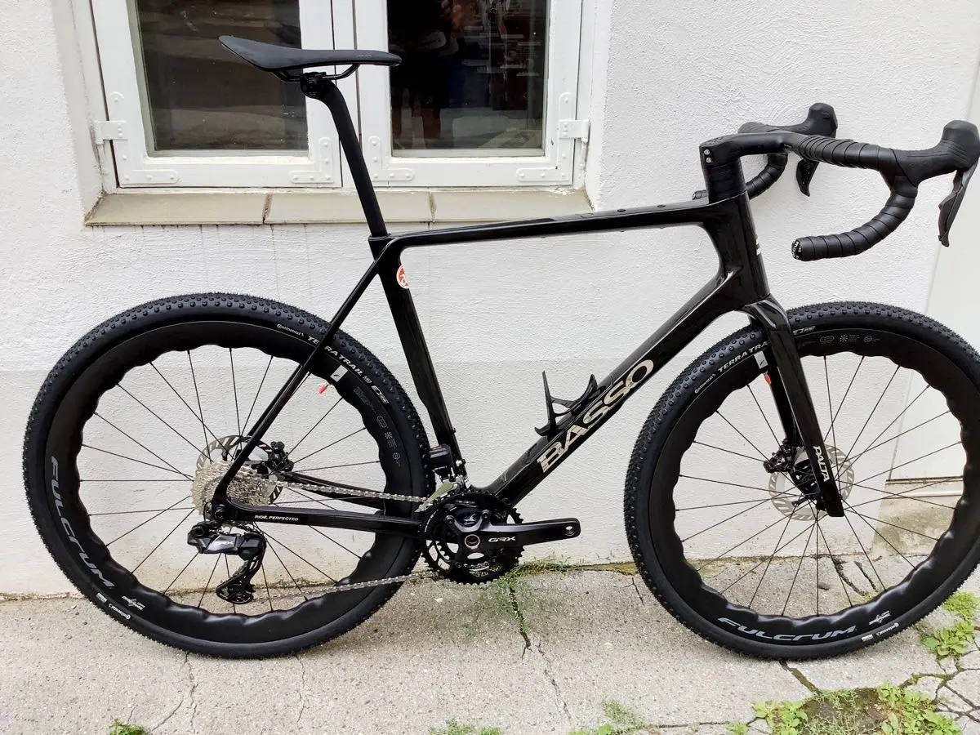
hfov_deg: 58.4
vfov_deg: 45.4
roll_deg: -2.0
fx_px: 878
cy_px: 368
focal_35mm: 31
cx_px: 490
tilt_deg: -23.1
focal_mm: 3.3
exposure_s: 1/377
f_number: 2.4
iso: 25
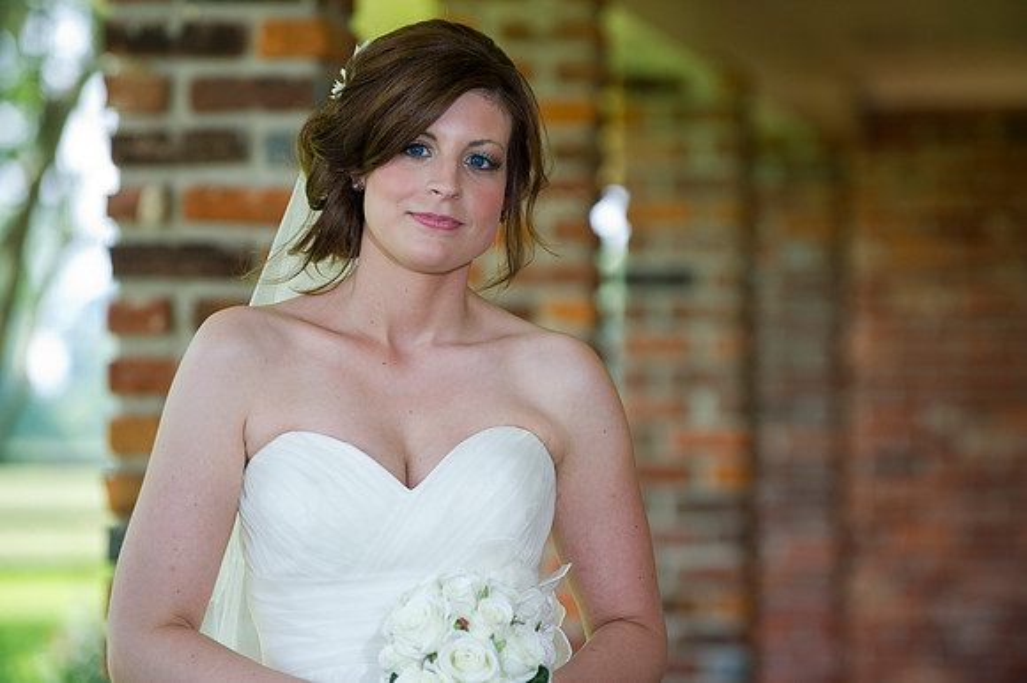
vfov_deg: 6.9
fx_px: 5702
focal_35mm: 200
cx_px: 514
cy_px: 342
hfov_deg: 10.3
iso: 500
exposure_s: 1/250
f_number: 3.5
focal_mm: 200
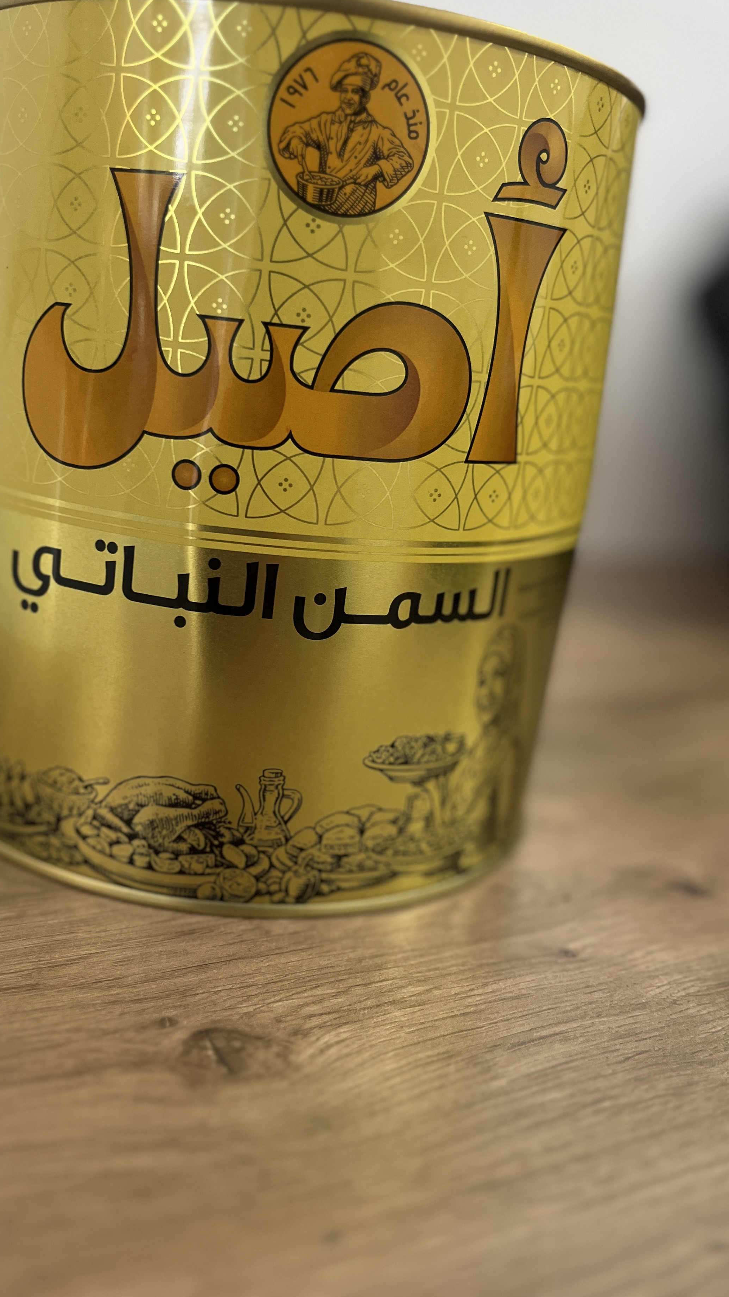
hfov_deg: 37.6
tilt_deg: -12.9
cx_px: 287
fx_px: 1065
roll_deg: -6.1
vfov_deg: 62.5
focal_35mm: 31
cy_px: 589
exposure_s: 1/50
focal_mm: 5.1
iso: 200
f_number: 1.6
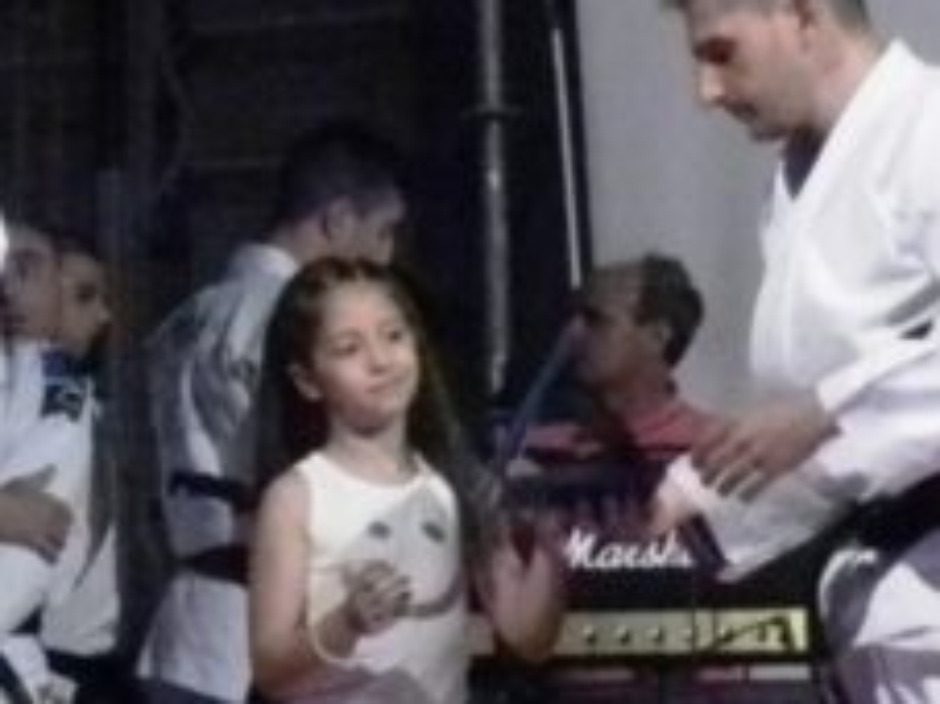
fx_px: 6242
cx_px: -534
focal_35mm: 230
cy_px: 393
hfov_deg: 8.4
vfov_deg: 6.5
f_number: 4.7
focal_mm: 12.1
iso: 3200
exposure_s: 1/320
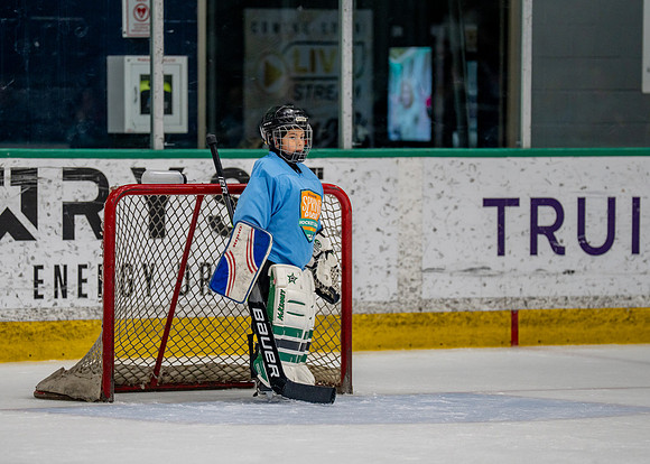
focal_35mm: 288
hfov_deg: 7.0
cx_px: 268
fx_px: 5312
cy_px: 236
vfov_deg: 5.0
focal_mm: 200
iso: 800
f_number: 2.8
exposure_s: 1/1250
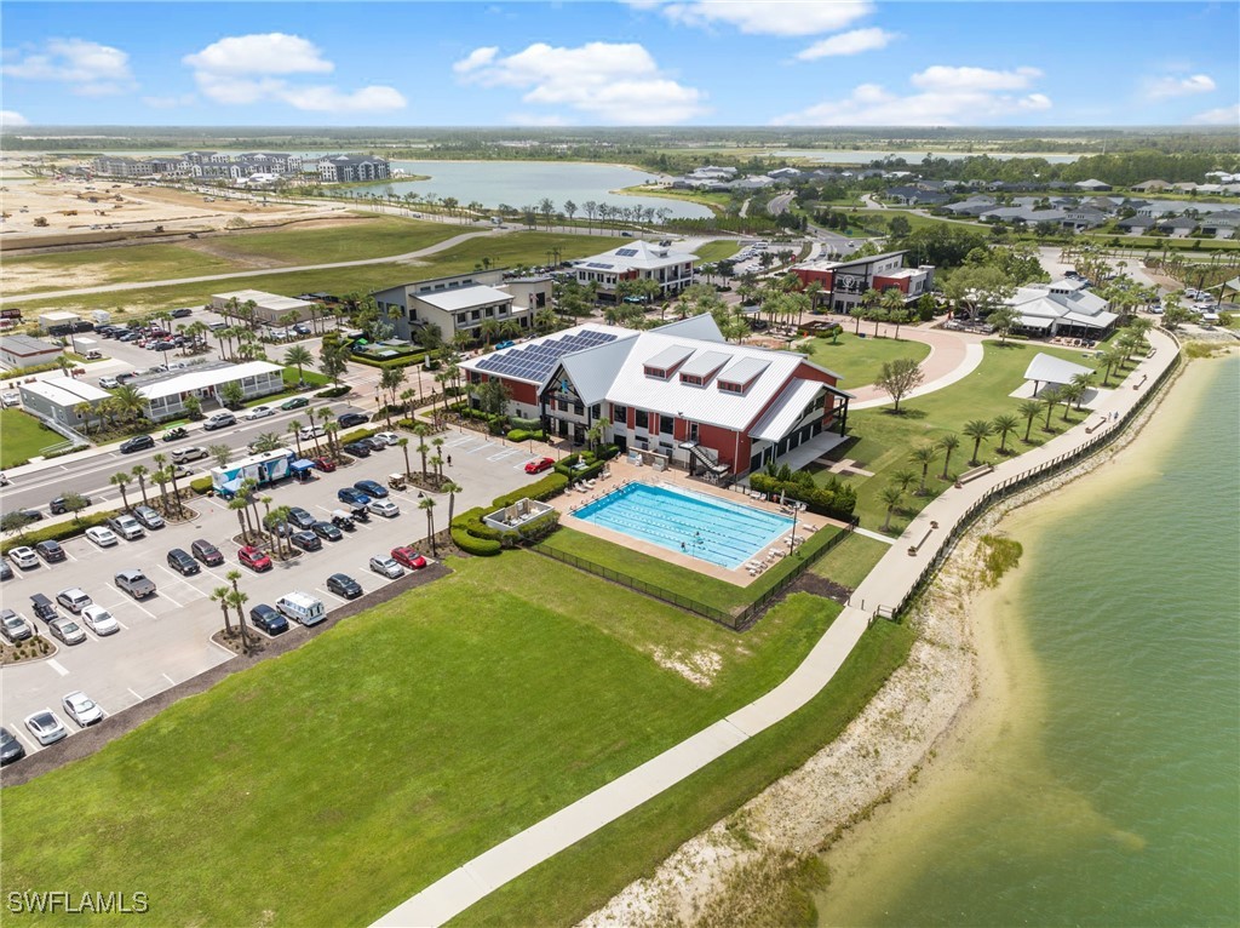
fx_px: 859
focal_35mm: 24
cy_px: 464
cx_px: 620
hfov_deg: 71.6
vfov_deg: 56.7
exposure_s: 1/80
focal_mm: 12.29
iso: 100
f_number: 4
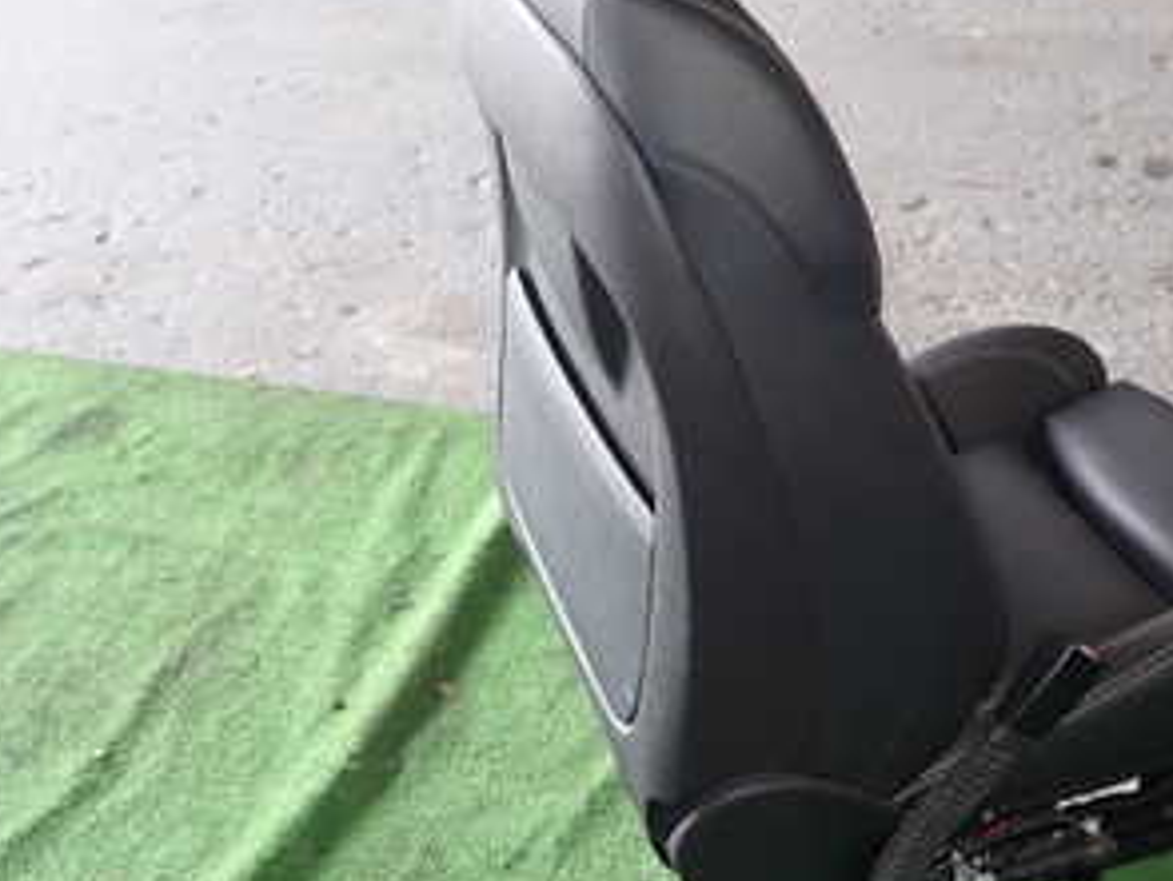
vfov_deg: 28.5
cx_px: 814
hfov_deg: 36.9
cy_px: 331
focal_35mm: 51
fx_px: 1730
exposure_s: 1/60
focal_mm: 4.5
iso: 100
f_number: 2
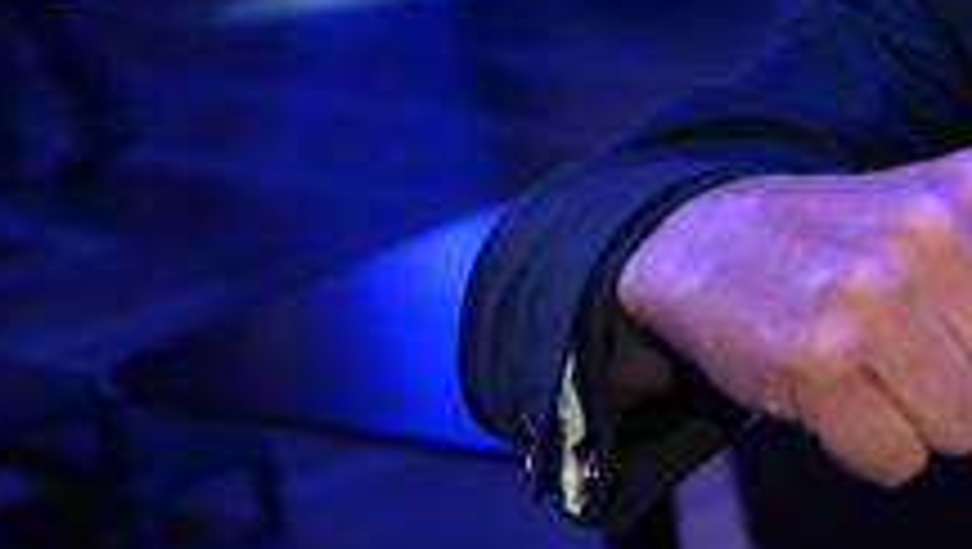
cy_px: 189
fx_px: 3018
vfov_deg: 10.4
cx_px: 1382
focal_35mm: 117
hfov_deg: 16.9
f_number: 3.5
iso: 2000
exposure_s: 1/100
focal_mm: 35
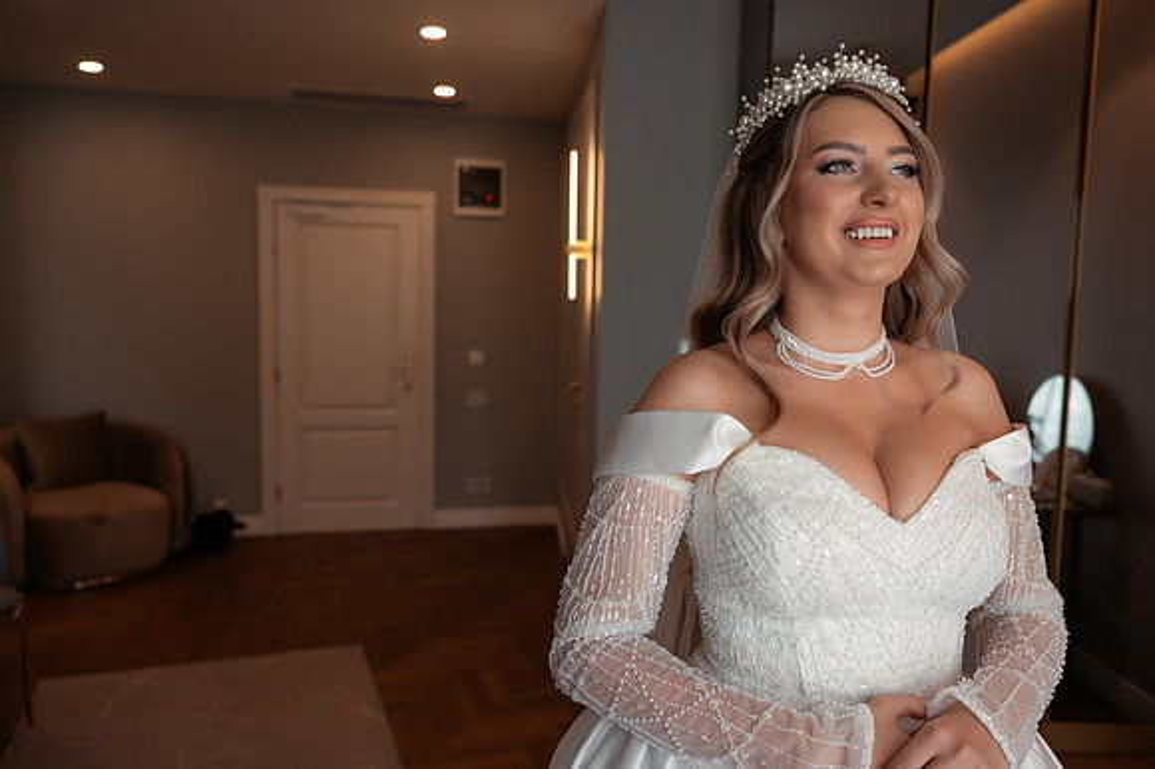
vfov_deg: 46.4
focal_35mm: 28
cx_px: 578
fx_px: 898
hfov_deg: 65.5
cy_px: 384
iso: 1600
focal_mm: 28
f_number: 3.5
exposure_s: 1/250
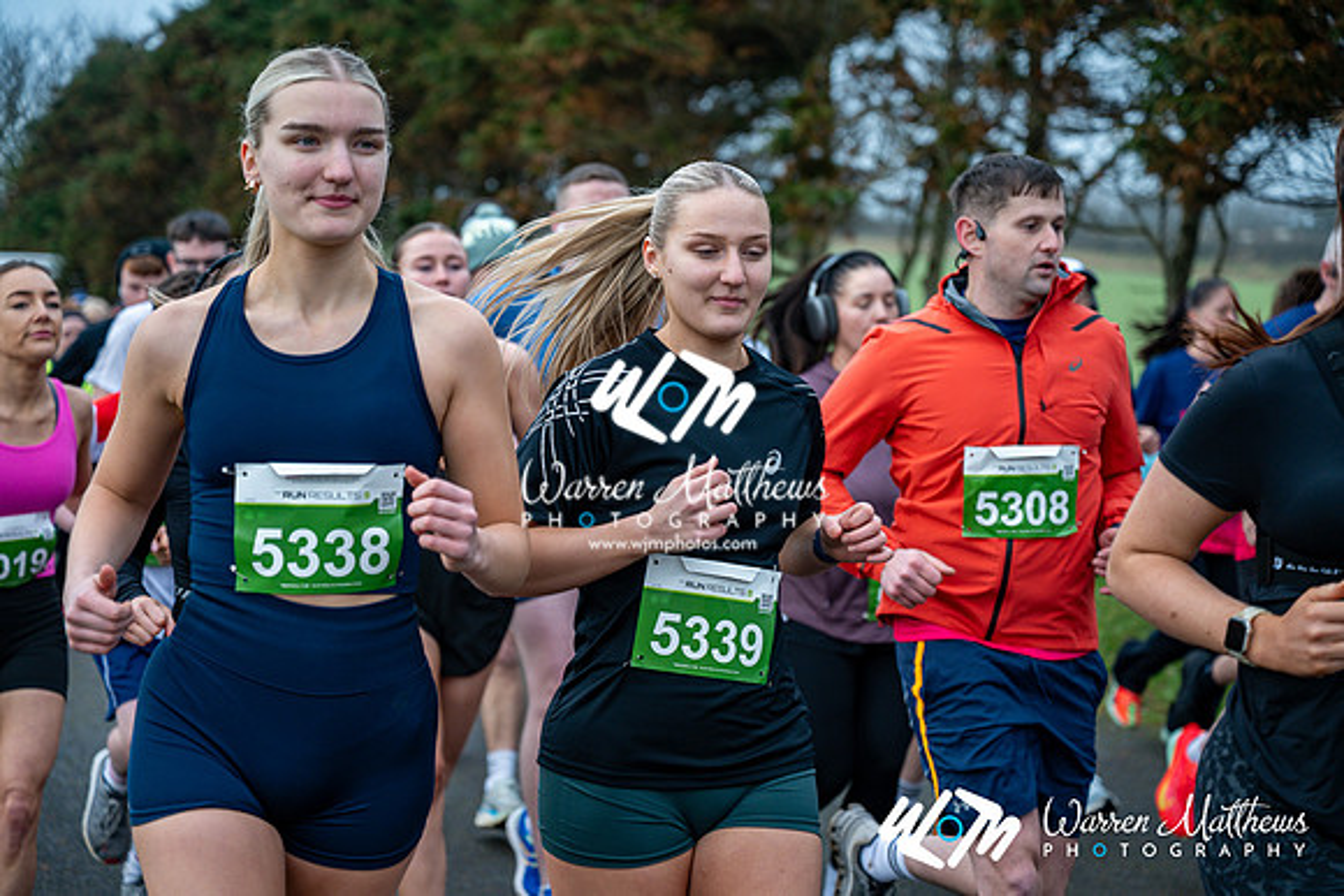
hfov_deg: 28.8
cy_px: 448
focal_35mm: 70
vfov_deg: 19.5
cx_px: 672
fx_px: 2614
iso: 500
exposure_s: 1/1250
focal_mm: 70
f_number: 2.8
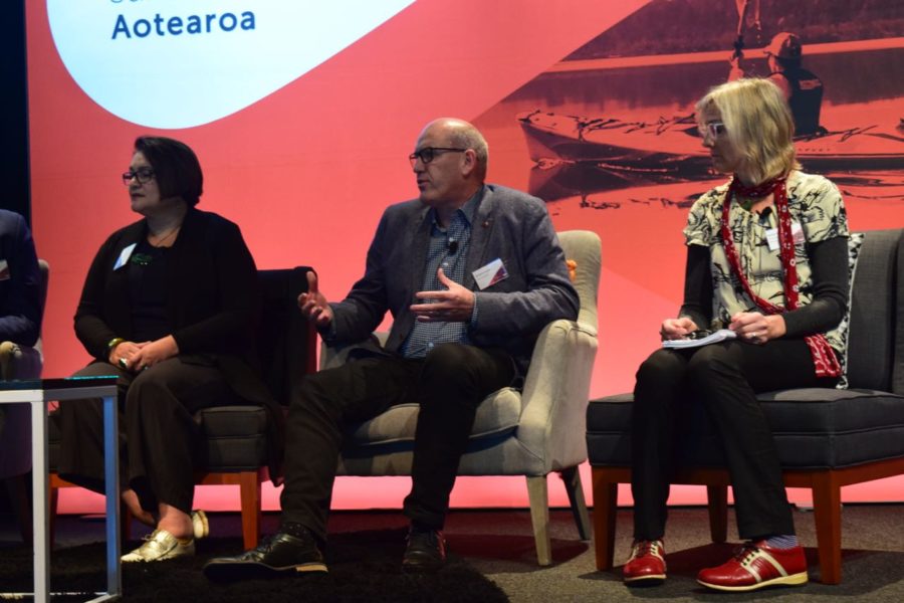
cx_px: 452
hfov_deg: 31.9
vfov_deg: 21.6
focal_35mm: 63
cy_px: 302
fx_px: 1582
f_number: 6.3
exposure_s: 1/60
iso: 1600
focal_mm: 42
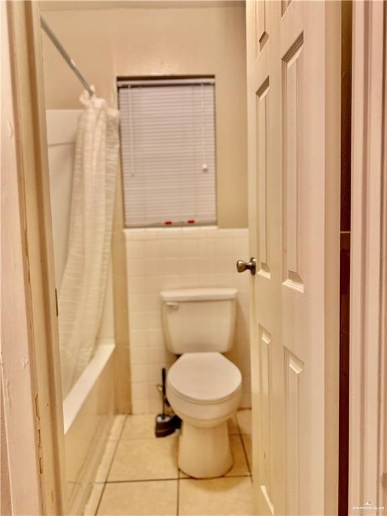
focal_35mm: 24
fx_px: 358
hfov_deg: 56.8
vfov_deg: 71.6
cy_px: 258
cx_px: 194
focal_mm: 6.76
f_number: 1.78
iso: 200
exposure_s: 1/60
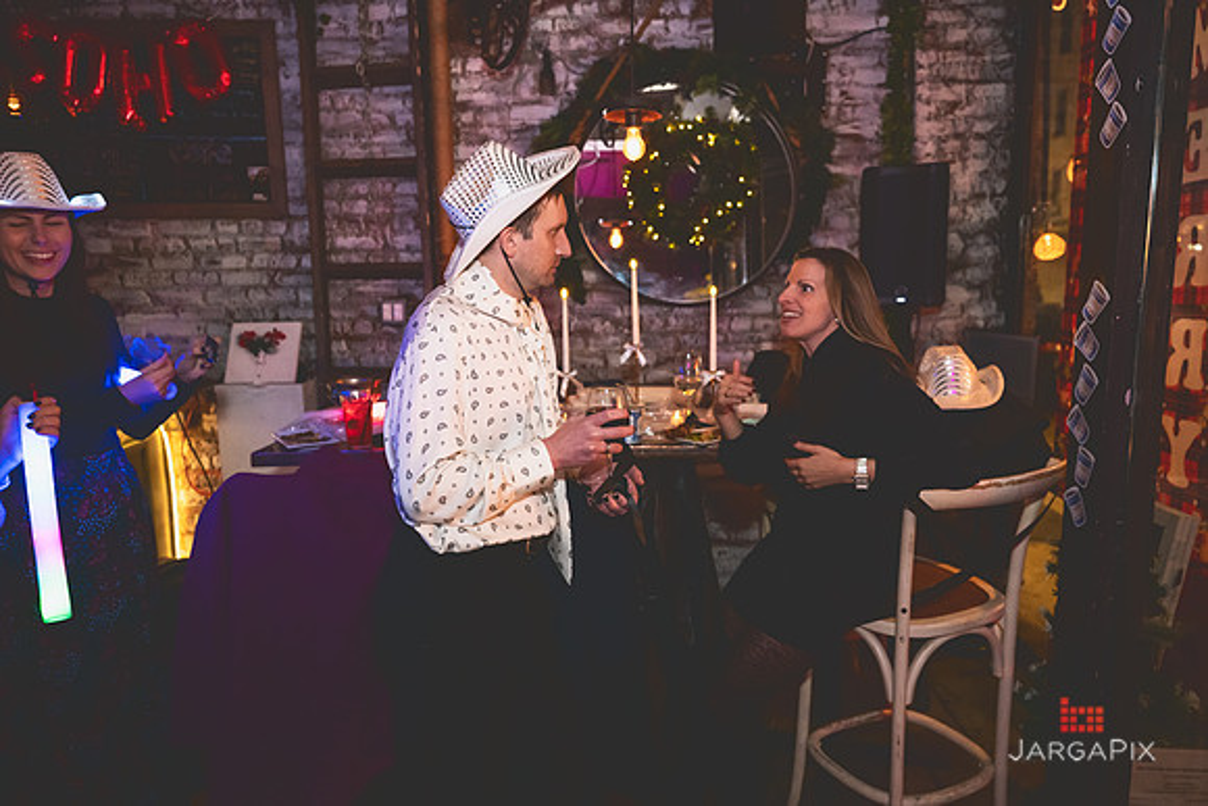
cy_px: 394
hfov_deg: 71.0
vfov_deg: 50.9
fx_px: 847
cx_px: 618
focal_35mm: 25
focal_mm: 24
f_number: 2.8
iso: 3200
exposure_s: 1/100
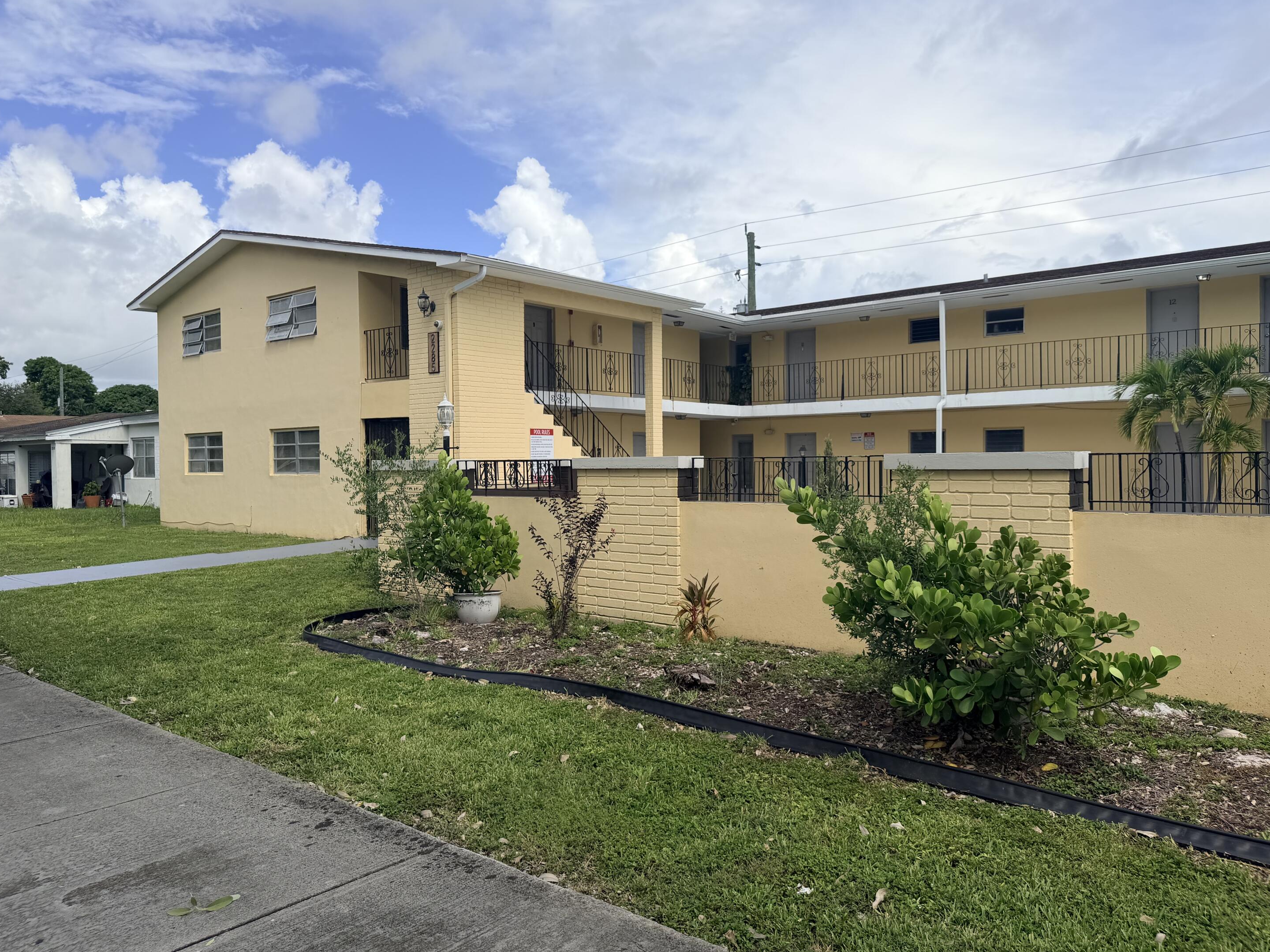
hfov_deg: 69.4
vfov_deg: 54.9
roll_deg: +1.1
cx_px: 637
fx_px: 917
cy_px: 465
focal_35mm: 25
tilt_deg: -1.5
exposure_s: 1/6711
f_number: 1.78
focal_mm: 6.76
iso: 80
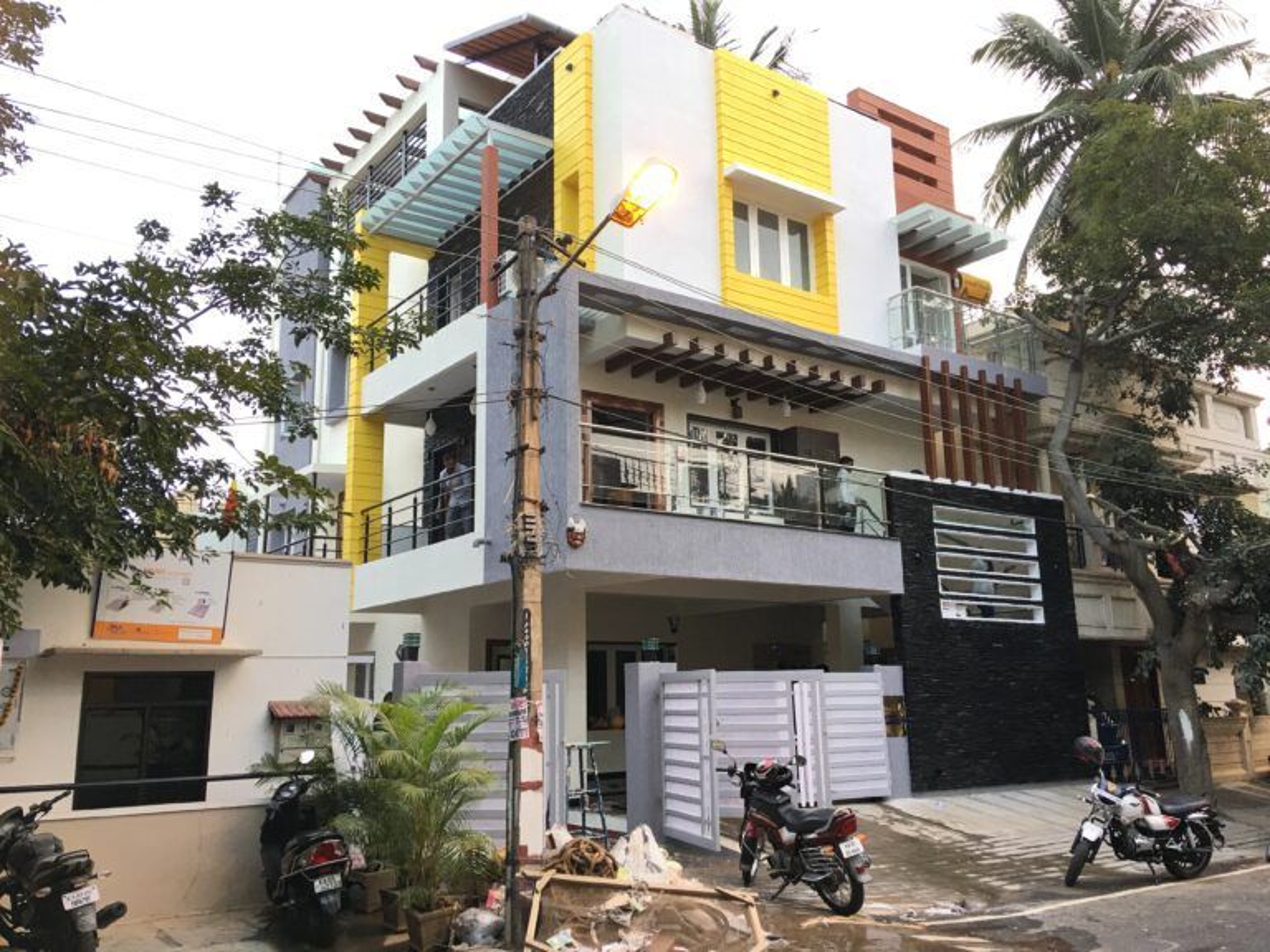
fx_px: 1064
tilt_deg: +13.1
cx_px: 635
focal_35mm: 29
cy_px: 476
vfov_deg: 48.2
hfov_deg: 61.7
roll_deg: +1.3
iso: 40
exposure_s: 1/33
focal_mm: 4.15
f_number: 2.2
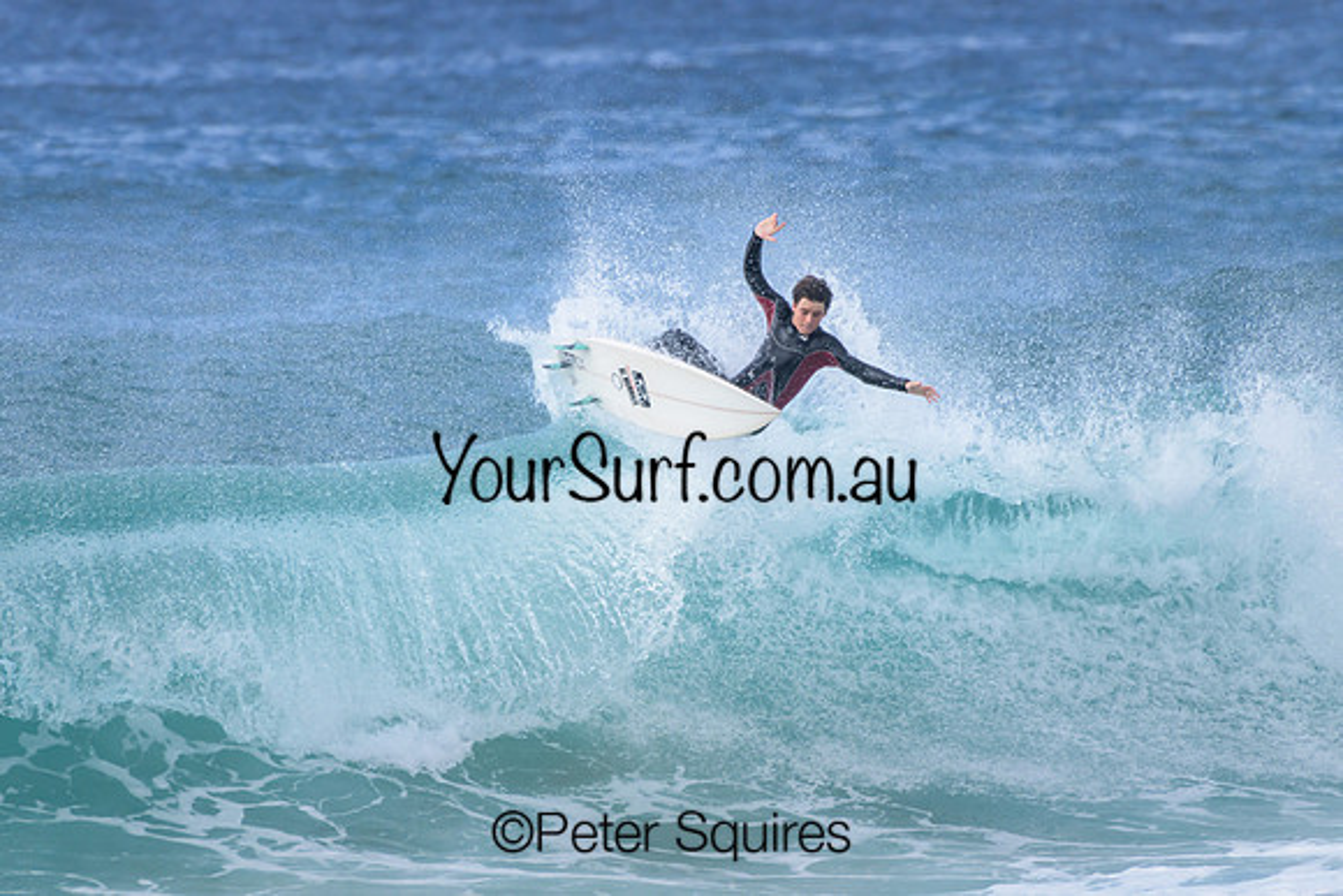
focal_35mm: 1000
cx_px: 672
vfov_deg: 1.4
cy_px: 448
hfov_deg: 2.1
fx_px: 37313
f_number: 11
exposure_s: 1/2000
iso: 1250
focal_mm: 1000
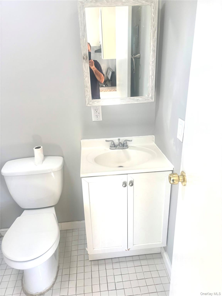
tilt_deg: -19.3
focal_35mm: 26
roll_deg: +2.3
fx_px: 222
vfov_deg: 67.3
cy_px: 148
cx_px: 111
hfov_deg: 53.1
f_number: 1.6
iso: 40
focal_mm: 5.96
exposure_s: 1/120
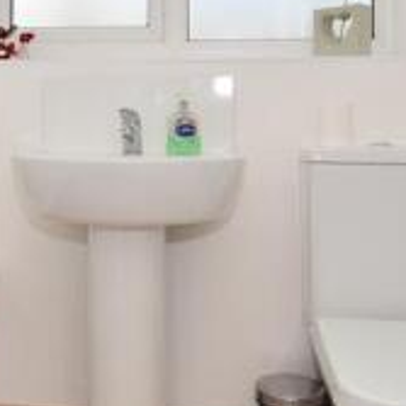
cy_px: 113
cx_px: 107
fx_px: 663
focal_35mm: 50
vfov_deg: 33.5
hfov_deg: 33.4
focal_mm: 10
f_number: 9
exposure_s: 1/200
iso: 200
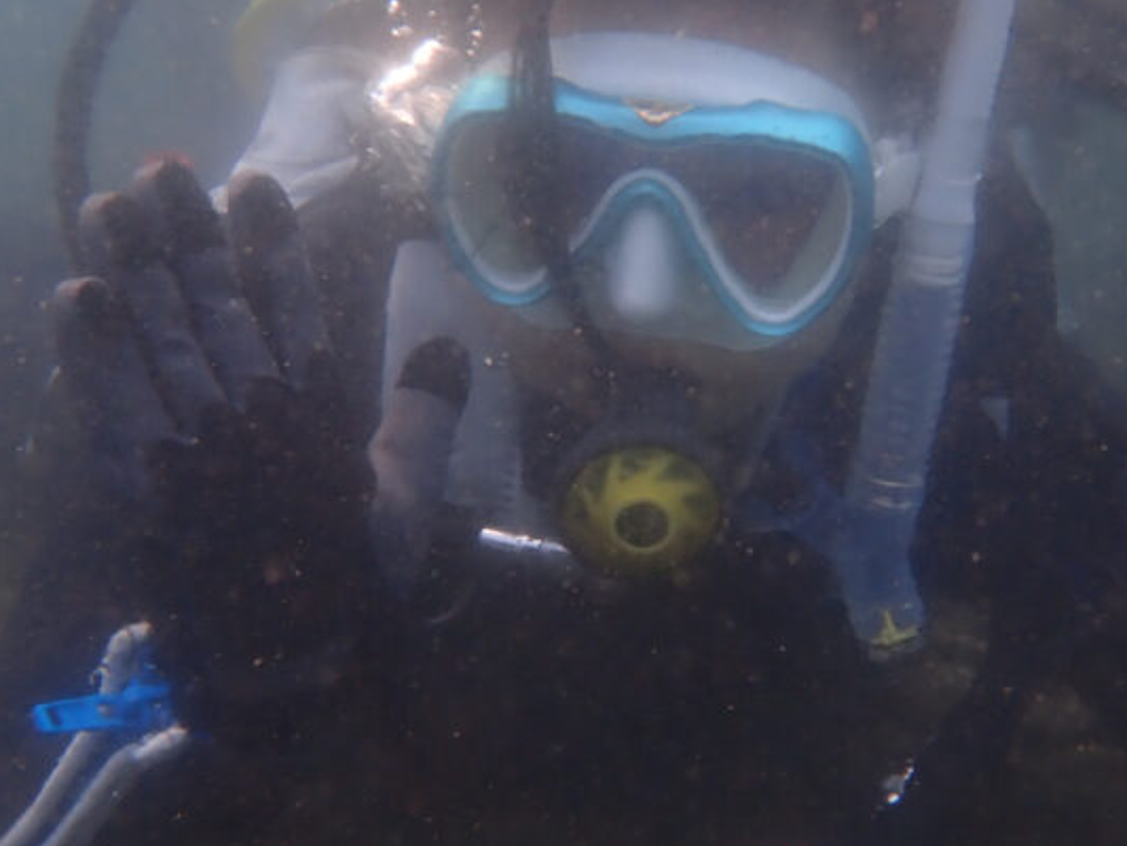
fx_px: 1563
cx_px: 668
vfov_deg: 30.3
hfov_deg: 39.5
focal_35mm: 48
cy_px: 467
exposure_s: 1/320
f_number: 2.8
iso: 100
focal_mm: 4.5
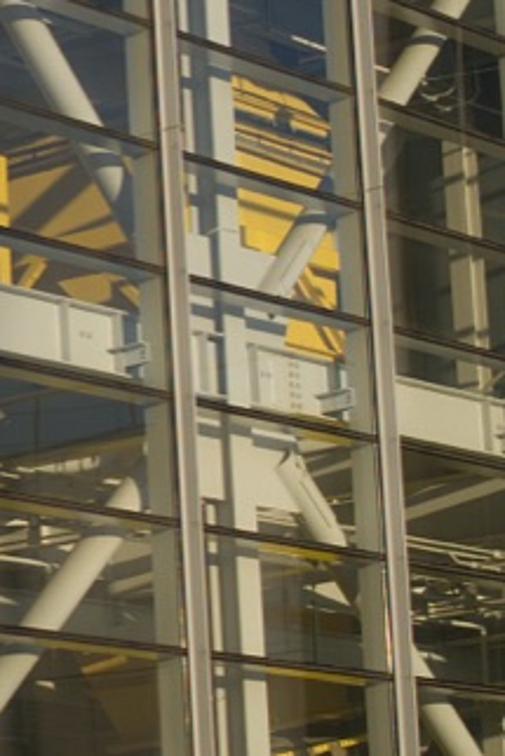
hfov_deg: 7.6
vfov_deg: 11.5
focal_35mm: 179
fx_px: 3762
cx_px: -55
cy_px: 364
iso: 100
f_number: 1.4
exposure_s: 1/1600
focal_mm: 24
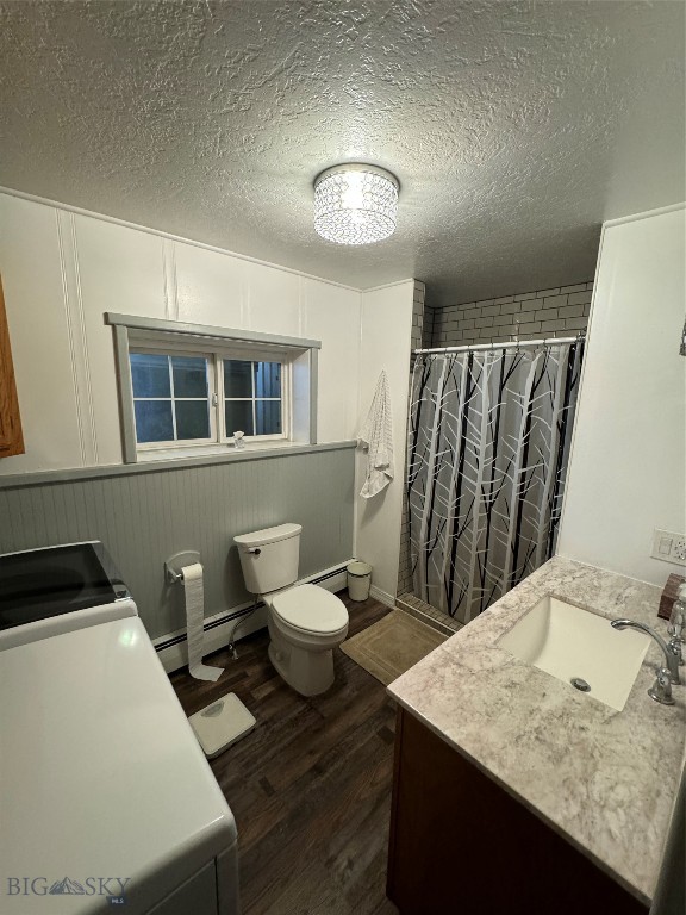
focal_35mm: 14
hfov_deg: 85.7
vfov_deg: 102.1
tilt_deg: -7.9
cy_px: 458
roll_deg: -2.0
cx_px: 343
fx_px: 370
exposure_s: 1/60
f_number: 2.2
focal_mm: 2.22
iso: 250
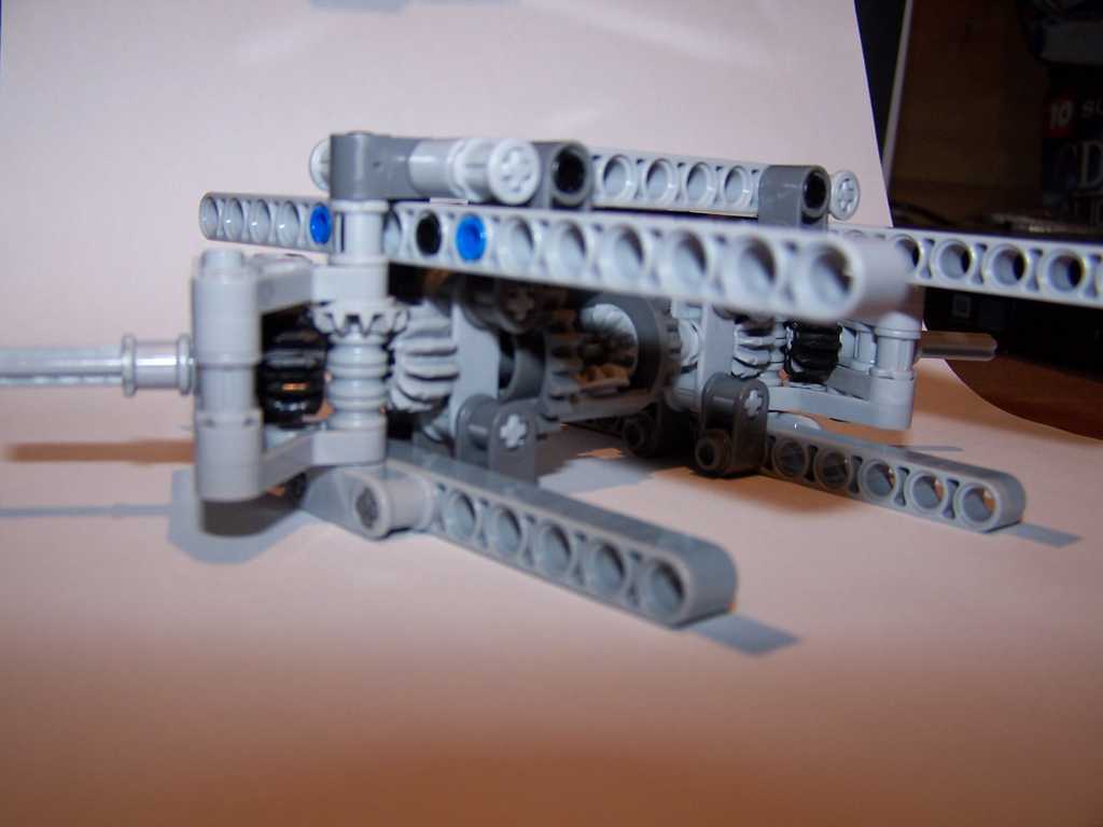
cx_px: 552
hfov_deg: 49.0
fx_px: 1211
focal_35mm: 38
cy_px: 414
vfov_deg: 37.7
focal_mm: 6.3
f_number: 2.8
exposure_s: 1/60
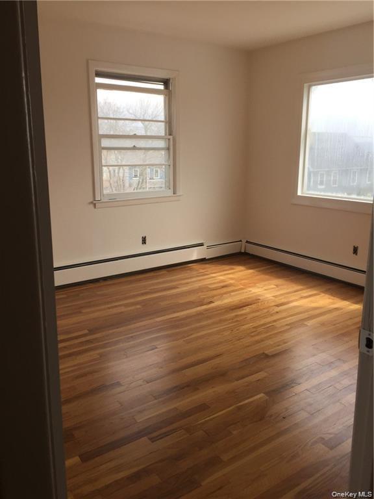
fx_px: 418
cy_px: 250
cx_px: 187
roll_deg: -1.2
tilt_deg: -10.3
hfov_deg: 48.2
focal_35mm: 29
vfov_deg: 61.7
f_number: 2.2
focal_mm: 4.15
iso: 32
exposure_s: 1/628
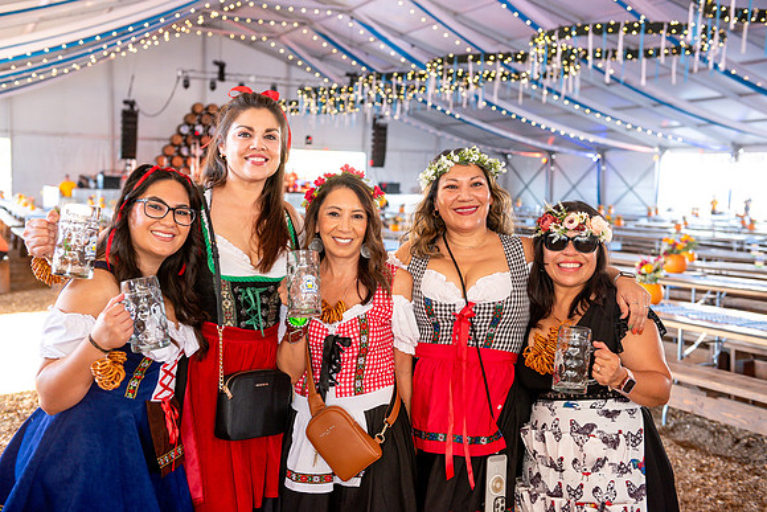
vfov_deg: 29.9
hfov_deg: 43.6
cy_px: 256
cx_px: 384
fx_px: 959
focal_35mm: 45
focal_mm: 45
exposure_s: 1/80
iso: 1000
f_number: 4
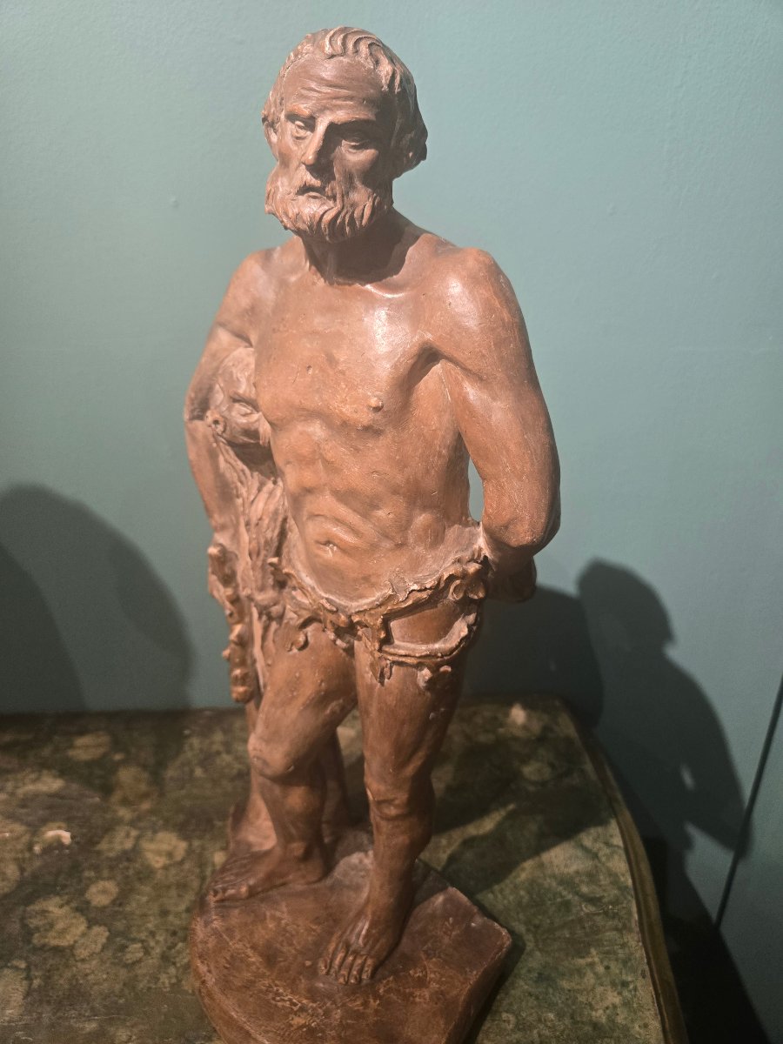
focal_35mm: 23
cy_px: 522
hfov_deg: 58.9
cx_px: 392
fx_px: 694
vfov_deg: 73.9
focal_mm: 5.4
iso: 320
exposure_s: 1/100
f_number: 1.8
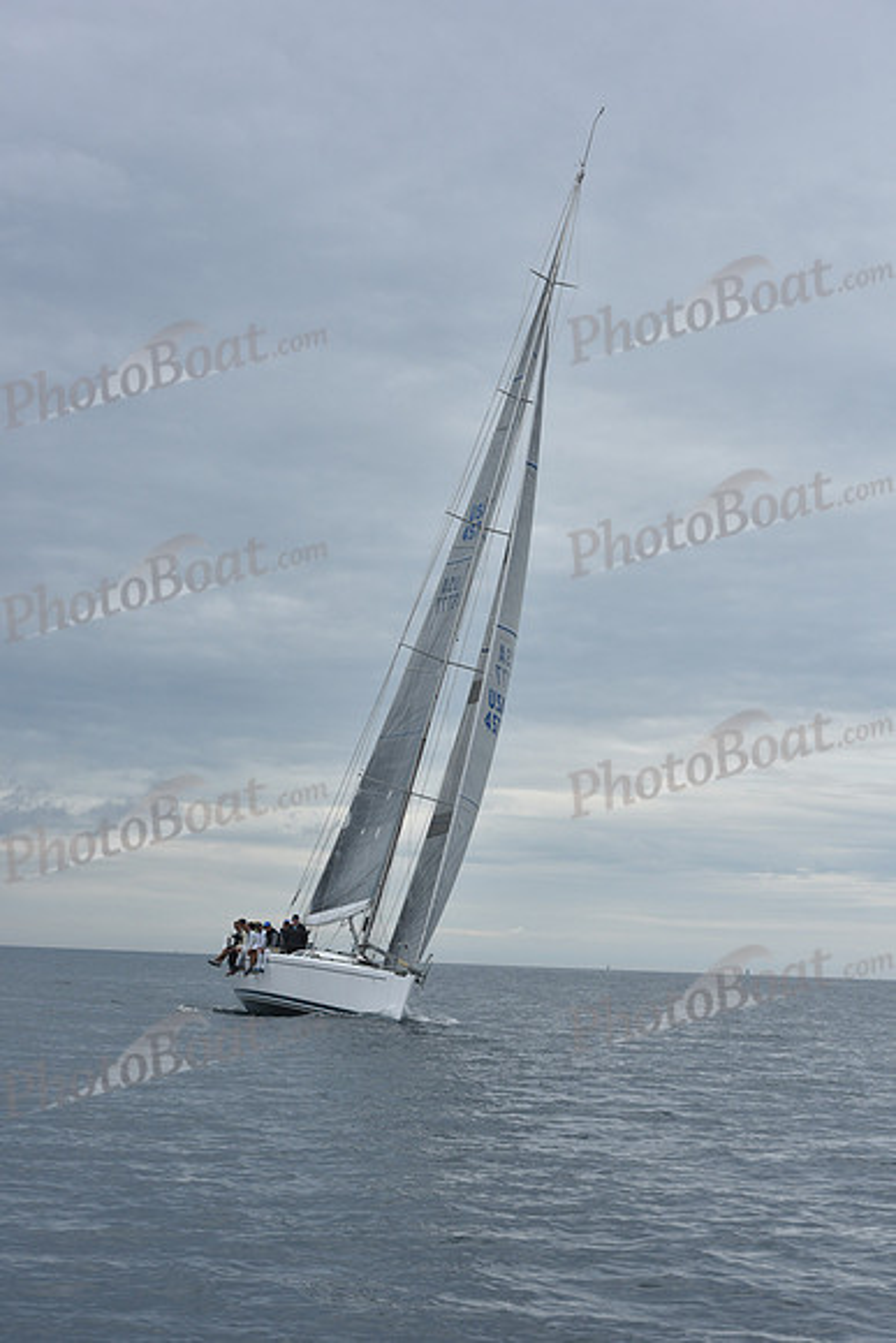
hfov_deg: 19.5
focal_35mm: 70
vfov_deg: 28.8
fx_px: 2612
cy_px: 672
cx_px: 448
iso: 250
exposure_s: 1/800
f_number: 10
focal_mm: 70
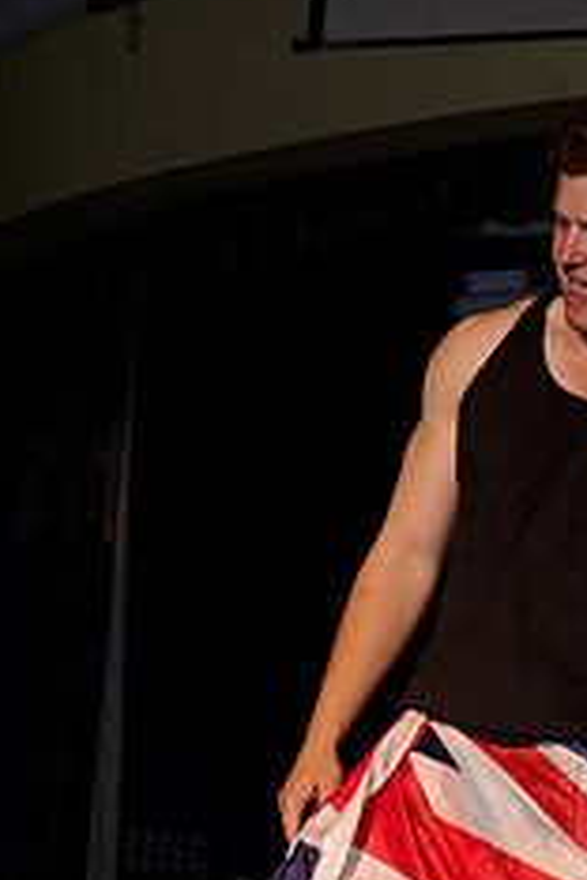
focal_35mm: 144
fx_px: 3522
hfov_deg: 9.5
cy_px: 816
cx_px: 468
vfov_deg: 14.1
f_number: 2.8
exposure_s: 1/160
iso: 200
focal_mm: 50
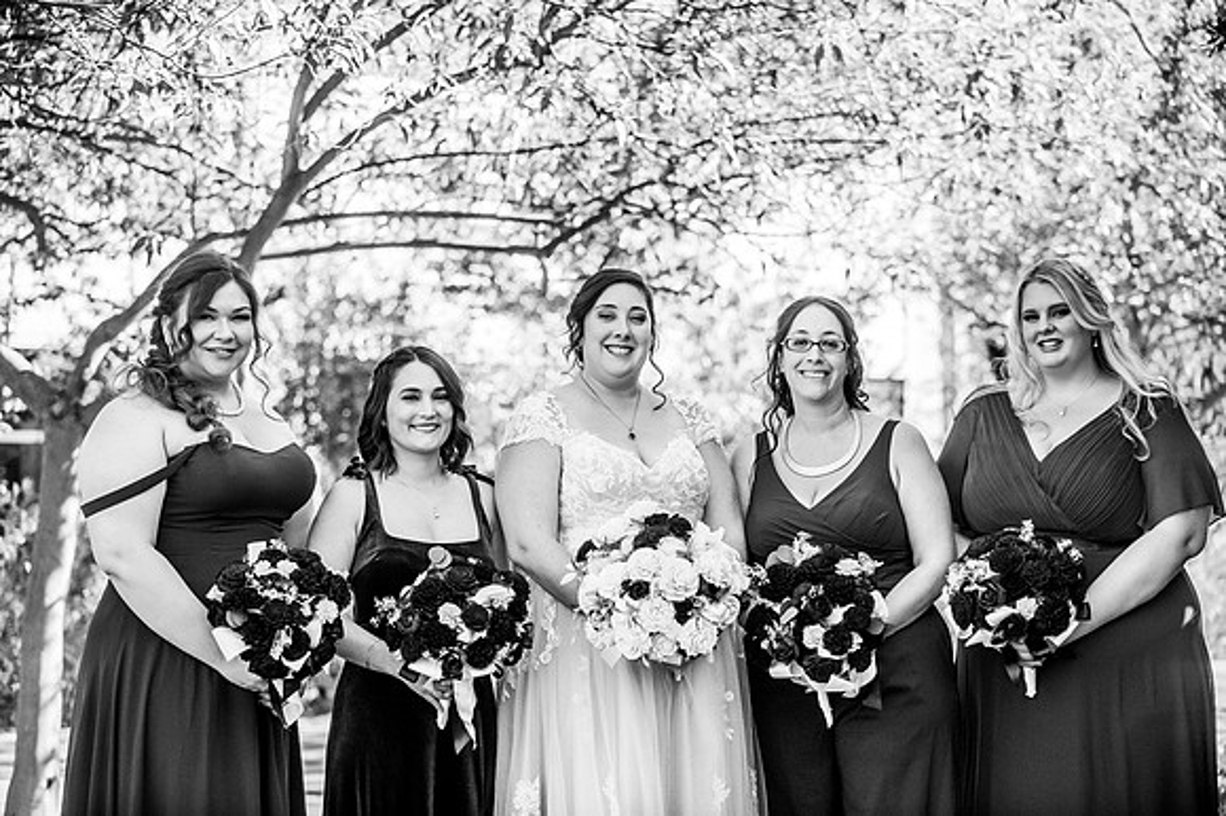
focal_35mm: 98
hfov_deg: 20.8
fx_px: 3335
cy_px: 408
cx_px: 613
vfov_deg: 13.9
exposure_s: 1/1000
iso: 400
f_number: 3.5
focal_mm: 98
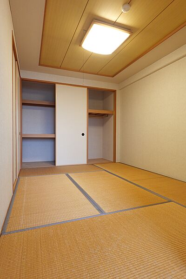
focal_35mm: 20
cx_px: 93
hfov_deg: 61.9
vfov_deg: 84.0
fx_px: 155
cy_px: 140
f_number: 2
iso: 320
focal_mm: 7.6
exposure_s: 1/80
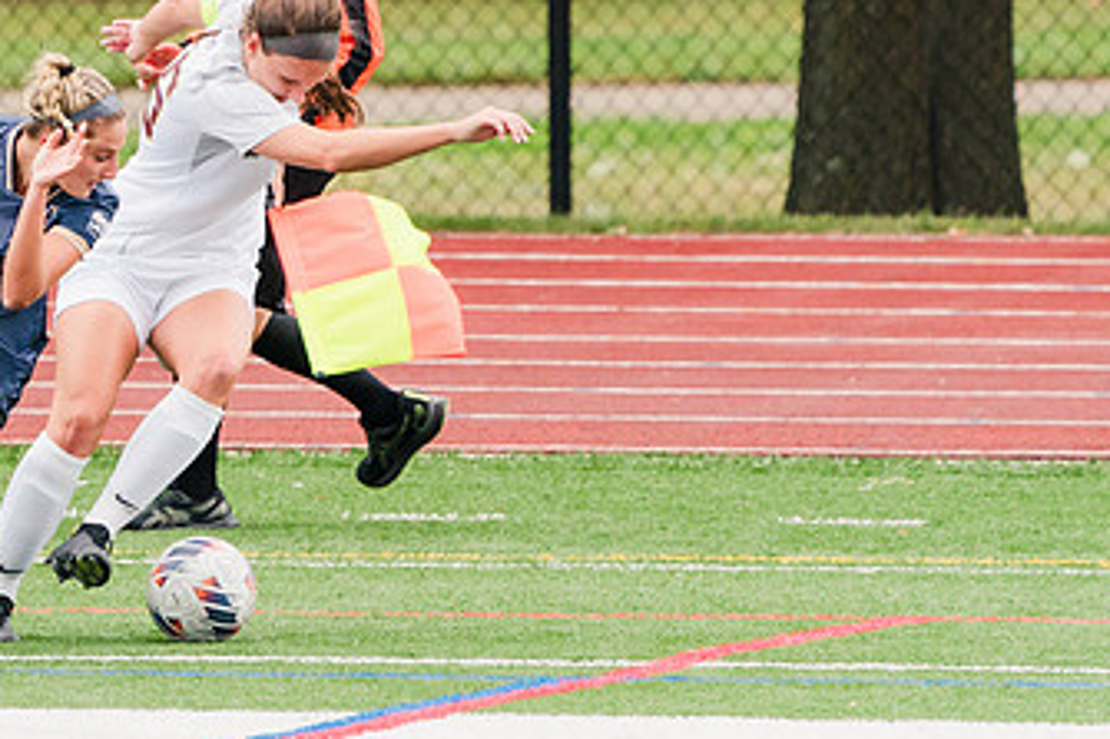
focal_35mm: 1398
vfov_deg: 1.0
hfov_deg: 1.5
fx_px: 43082
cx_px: 80
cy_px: 199
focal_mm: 600
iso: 1600
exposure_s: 1/1600
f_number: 6.3
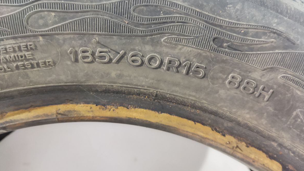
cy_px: 75
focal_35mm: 30
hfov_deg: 64.3
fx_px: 242
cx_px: 153
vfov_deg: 38.9
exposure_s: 1/20
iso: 447
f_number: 1.79
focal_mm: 4.71
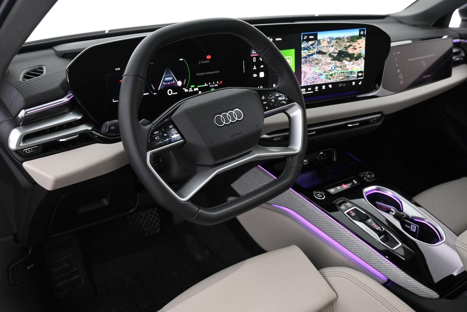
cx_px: 234
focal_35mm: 32
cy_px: 156
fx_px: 418
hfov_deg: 58.3
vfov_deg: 40.8
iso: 1800
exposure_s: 1/30
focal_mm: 21.5
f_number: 4
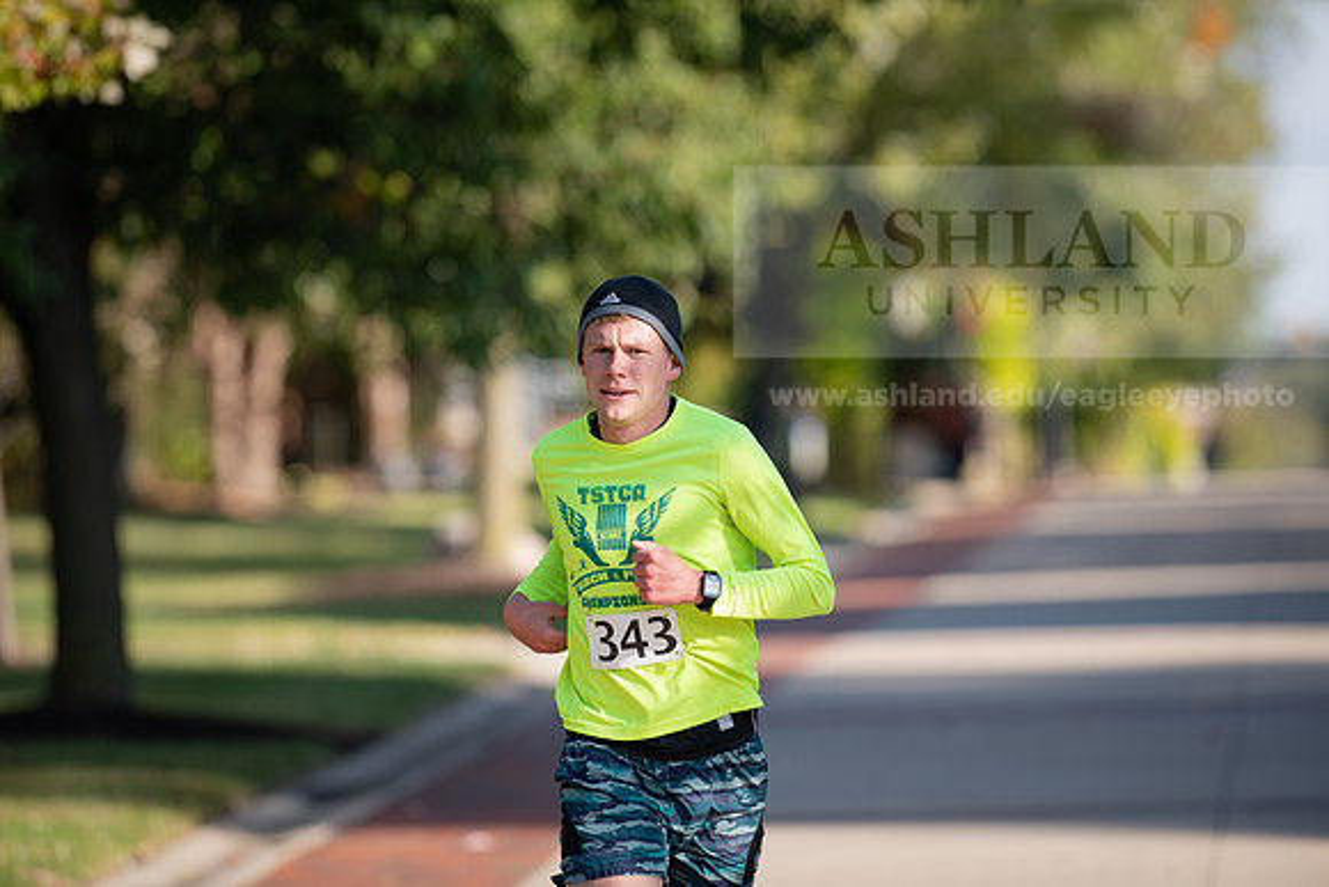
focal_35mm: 300
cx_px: 664
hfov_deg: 6.9
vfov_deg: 4.6
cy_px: 444
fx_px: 11077
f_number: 4
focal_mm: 300
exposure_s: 1/800
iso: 200
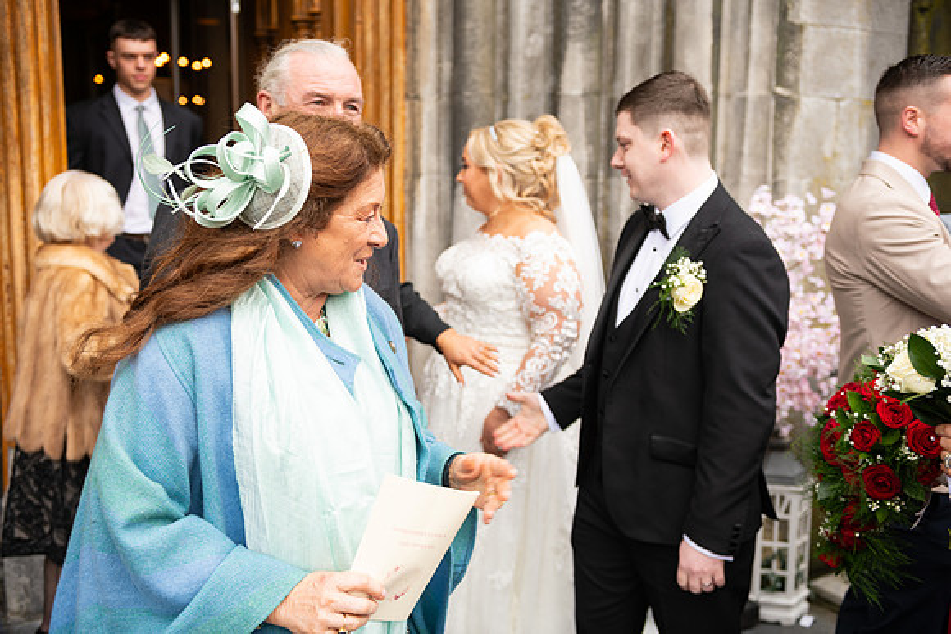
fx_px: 951
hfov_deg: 53.1
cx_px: 476
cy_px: 317
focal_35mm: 36
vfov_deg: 36.9
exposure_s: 1/160
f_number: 3.5
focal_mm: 36
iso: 125
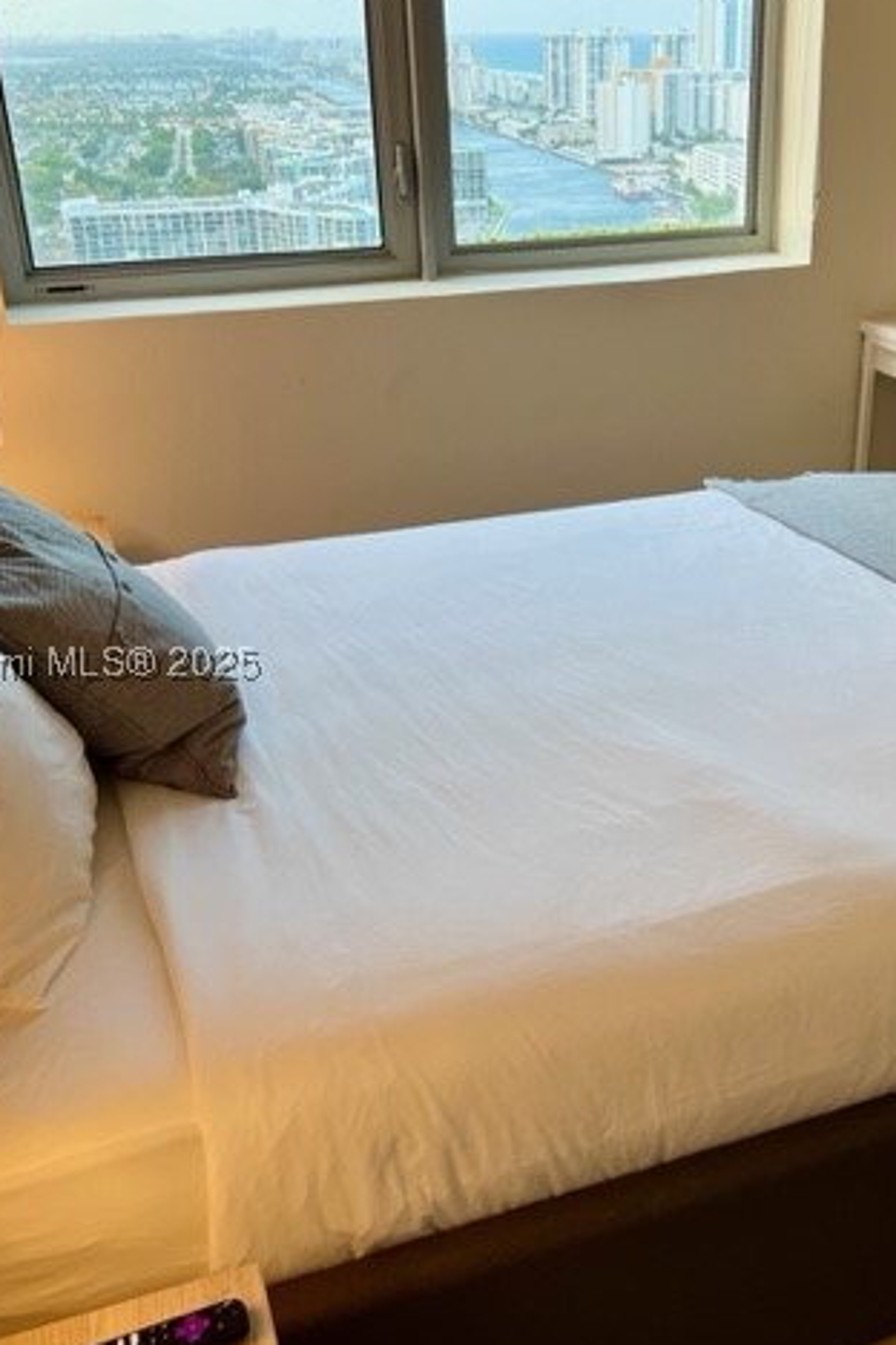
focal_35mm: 37
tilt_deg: -25.8
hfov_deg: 35.7
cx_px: 580
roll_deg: +1.5
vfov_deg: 51.9
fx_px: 1381
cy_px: 670
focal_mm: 5.7
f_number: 1.5
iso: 100
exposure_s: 1/120
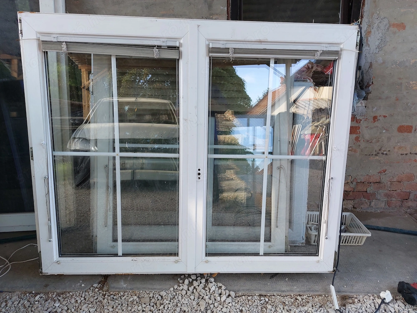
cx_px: 208
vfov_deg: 54.9
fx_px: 301
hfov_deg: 69.4
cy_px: 156
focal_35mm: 25
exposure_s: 1/100
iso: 40
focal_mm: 5.23
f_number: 1.8
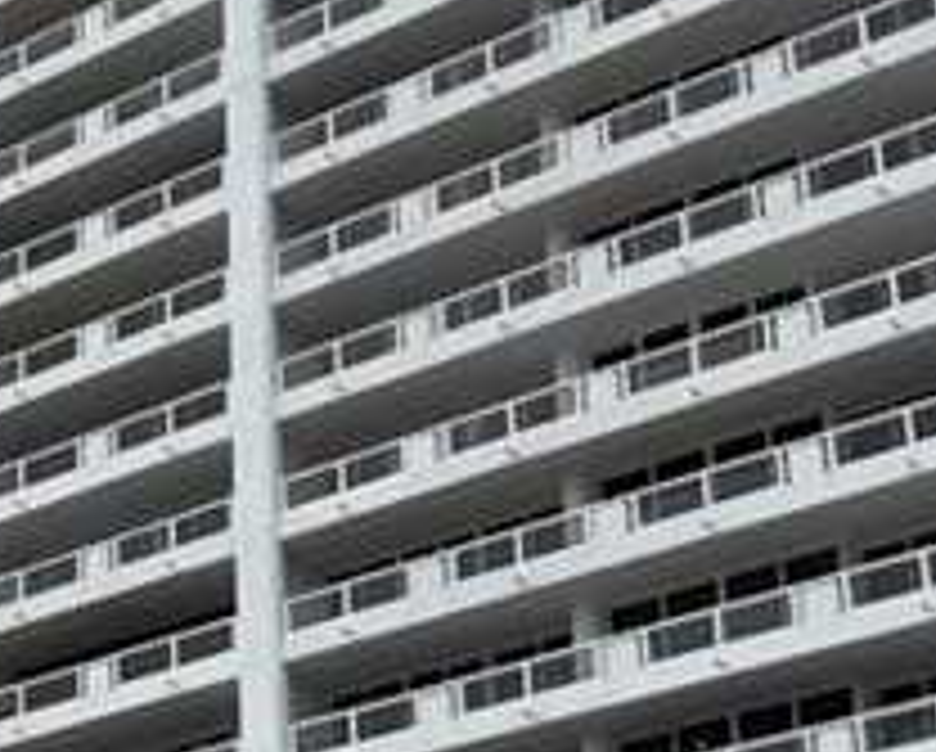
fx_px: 3329
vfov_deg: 12.8
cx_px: -504
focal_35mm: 120
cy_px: 671
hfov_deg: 14.8
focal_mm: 6.76
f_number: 1.78
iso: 100
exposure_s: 1/5714
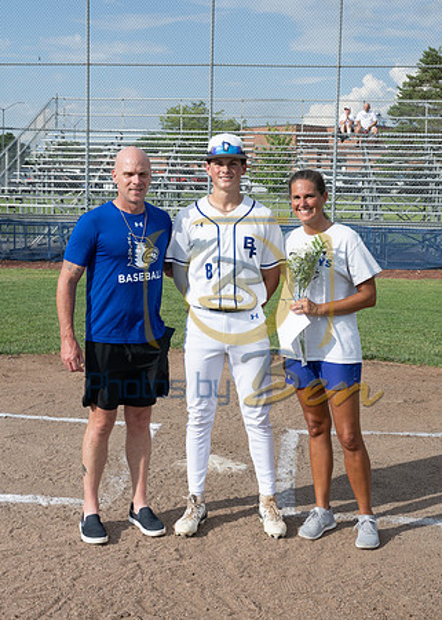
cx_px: 184
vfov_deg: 34.6
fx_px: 995
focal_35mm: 57
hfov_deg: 25.0
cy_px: 310
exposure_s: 1/200
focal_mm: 36
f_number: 9
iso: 100
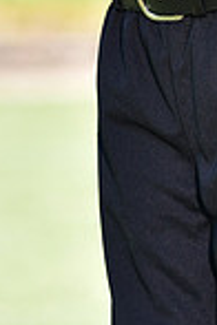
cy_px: -285
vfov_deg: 2.6
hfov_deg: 1.7
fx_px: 7115
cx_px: 280
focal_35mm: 787
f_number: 5
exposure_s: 1/160
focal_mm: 200
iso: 80
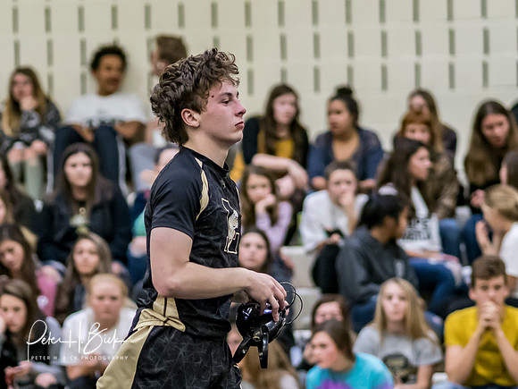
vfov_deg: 6.5
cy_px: 230
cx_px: 221
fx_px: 3430
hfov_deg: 8.6
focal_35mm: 229
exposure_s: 1/800
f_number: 1.8
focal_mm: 75
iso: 3200
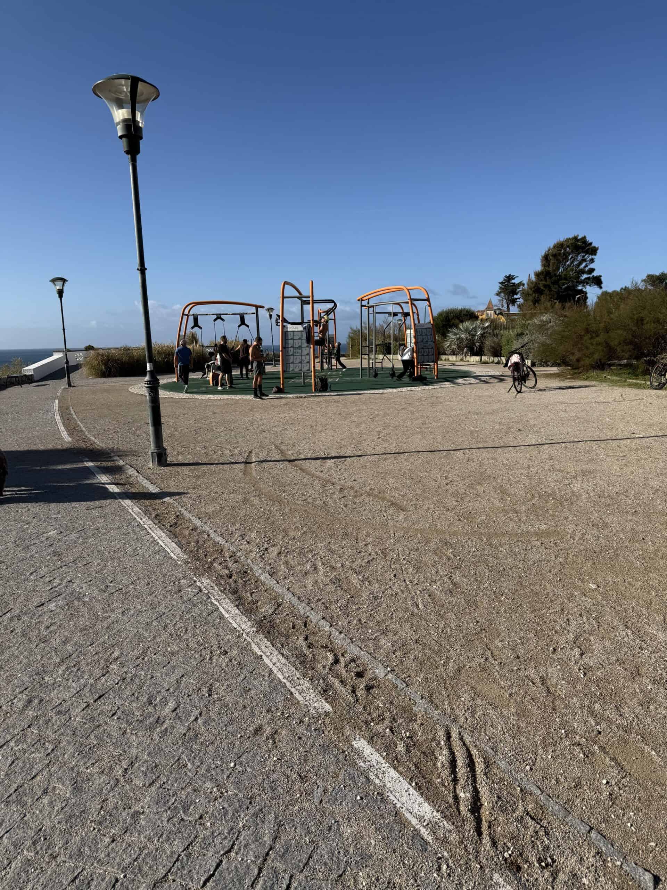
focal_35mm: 24
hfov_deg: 56.8
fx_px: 617
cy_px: 445
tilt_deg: -8.3
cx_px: 334
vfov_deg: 71.6
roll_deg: +2.3
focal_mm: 6.76
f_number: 1.78
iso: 80
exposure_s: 1/6173
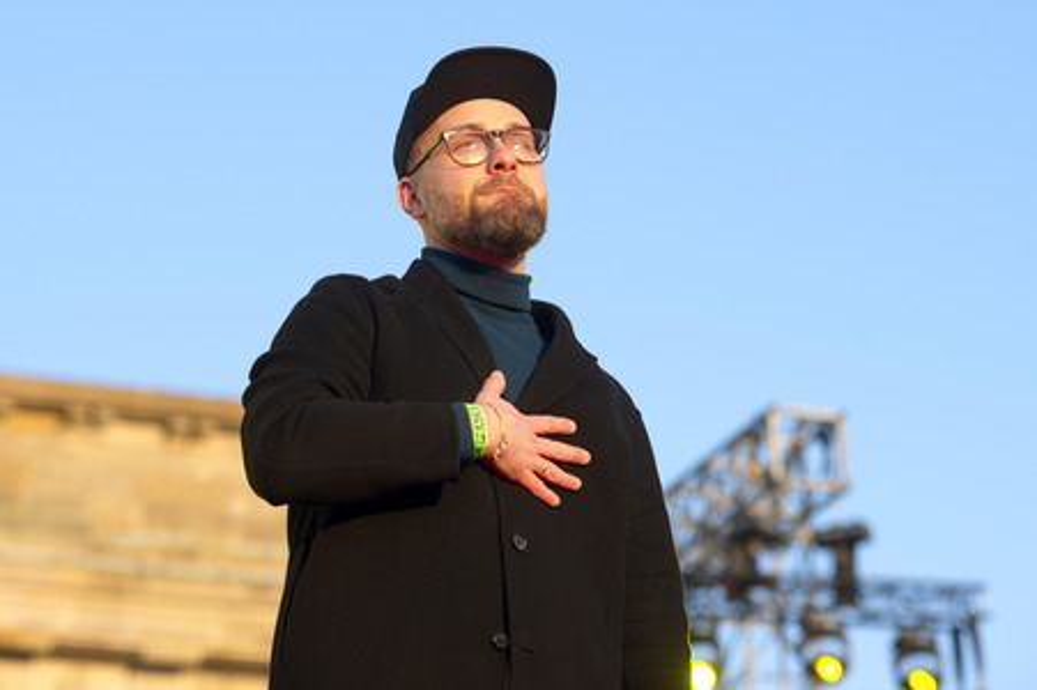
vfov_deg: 14.8
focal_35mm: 92
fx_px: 2648
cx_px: 518
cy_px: 345
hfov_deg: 22.2
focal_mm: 92
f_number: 4.5
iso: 100
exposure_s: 1/320
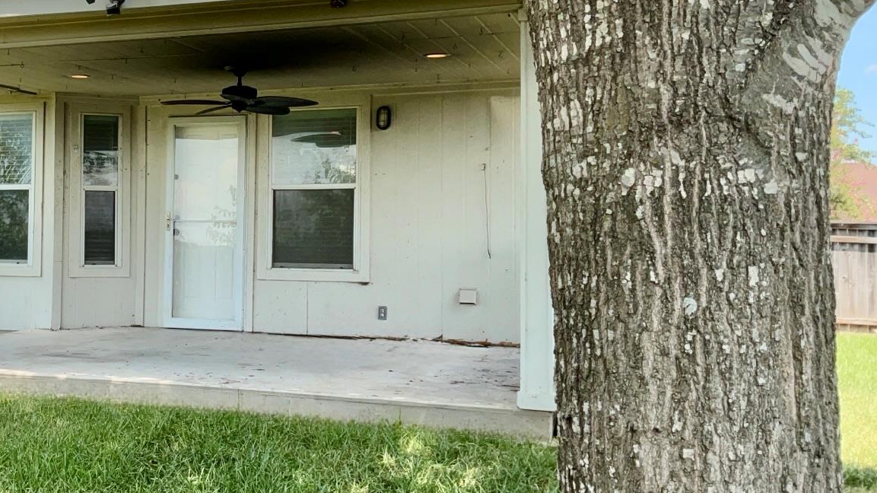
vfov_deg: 24.4
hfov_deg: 40.3
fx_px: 1139
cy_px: 205
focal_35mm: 49
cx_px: 170
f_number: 1.8
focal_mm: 3
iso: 25
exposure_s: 1/606
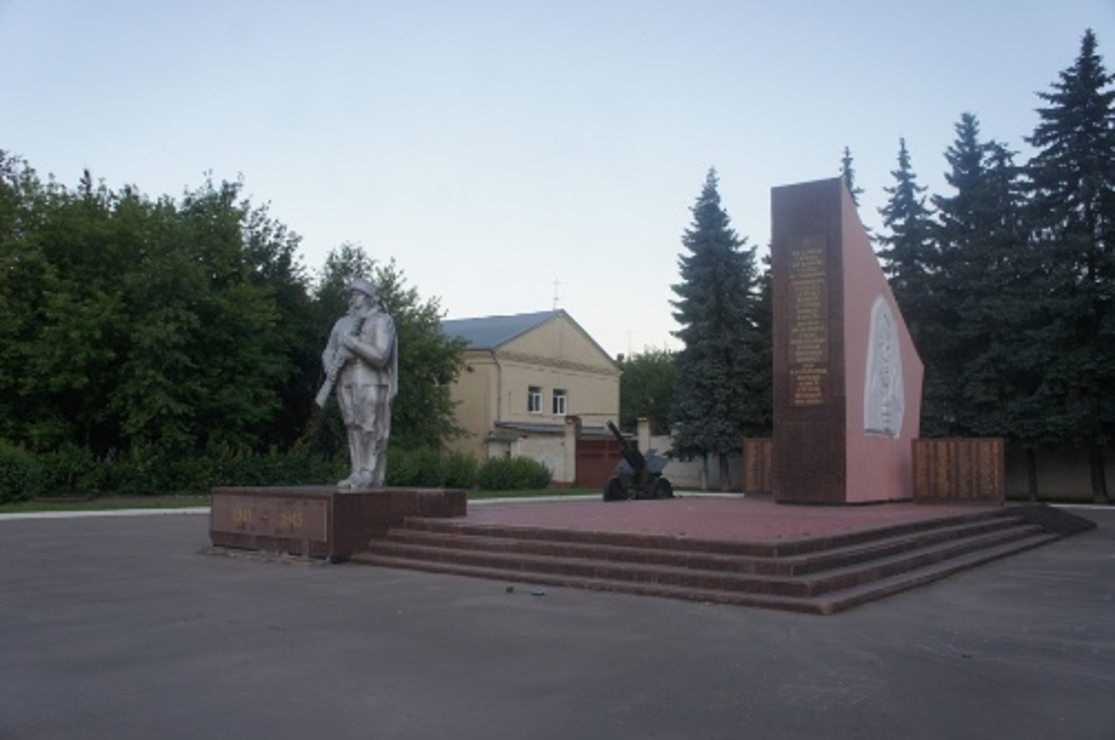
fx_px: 974
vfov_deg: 41.6
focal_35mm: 32
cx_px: 558
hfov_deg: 59.6
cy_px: 370
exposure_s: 1/80
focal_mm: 21
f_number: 5.6
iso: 200
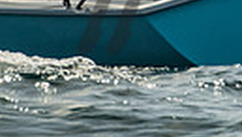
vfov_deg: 0.8
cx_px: 74
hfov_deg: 1.5
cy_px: -237
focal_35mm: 1479
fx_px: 9504
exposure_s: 1/1250
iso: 320
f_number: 6.3
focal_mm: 200
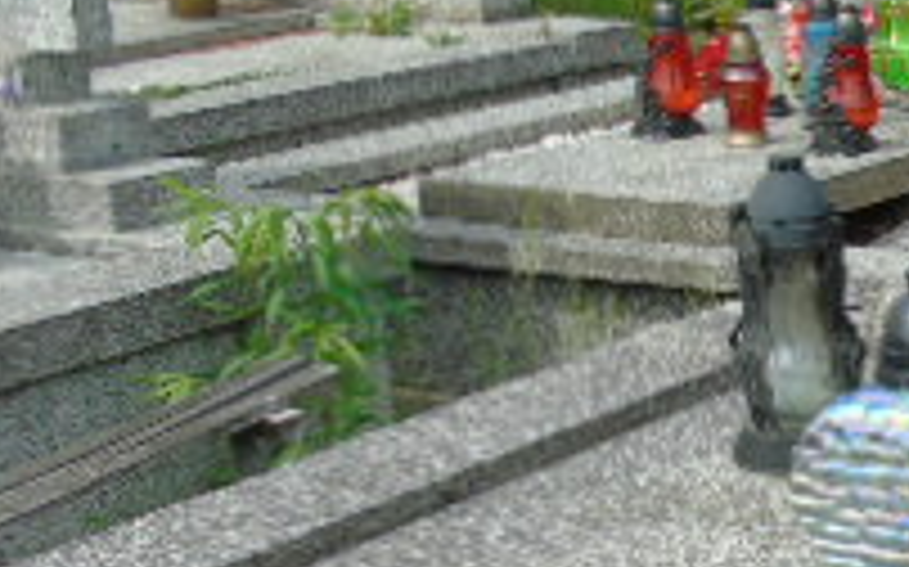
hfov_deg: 17.2
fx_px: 2823
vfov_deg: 11.3
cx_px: 1188
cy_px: 612
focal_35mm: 114
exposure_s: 1/400
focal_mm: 6.1
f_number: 3.8
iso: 80
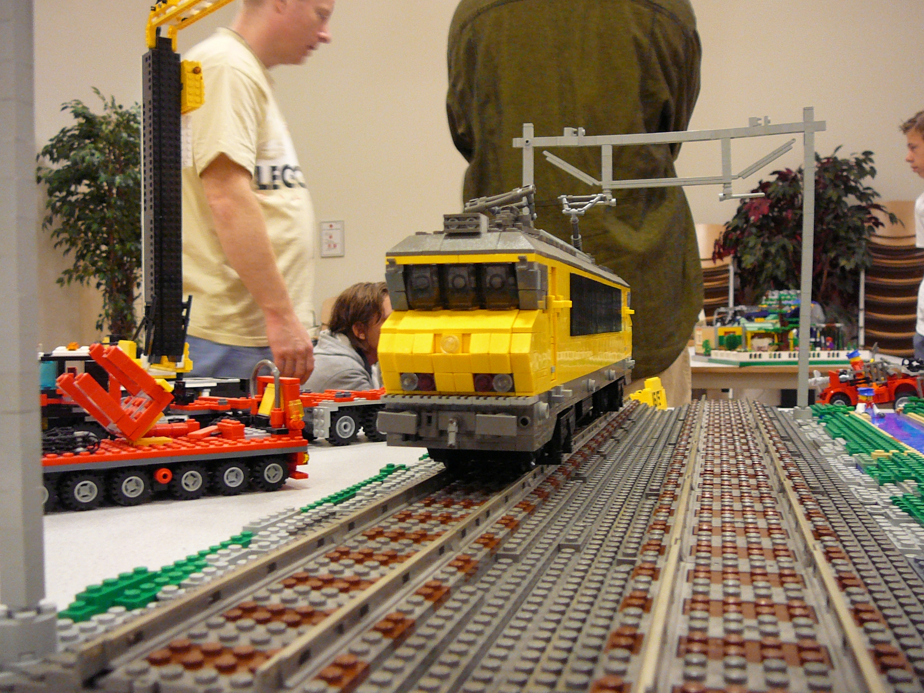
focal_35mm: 35
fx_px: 934
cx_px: 462
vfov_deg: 40.7
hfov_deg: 52.6
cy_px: 346
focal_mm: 5.2
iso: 200
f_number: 2.8
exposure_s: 1/13
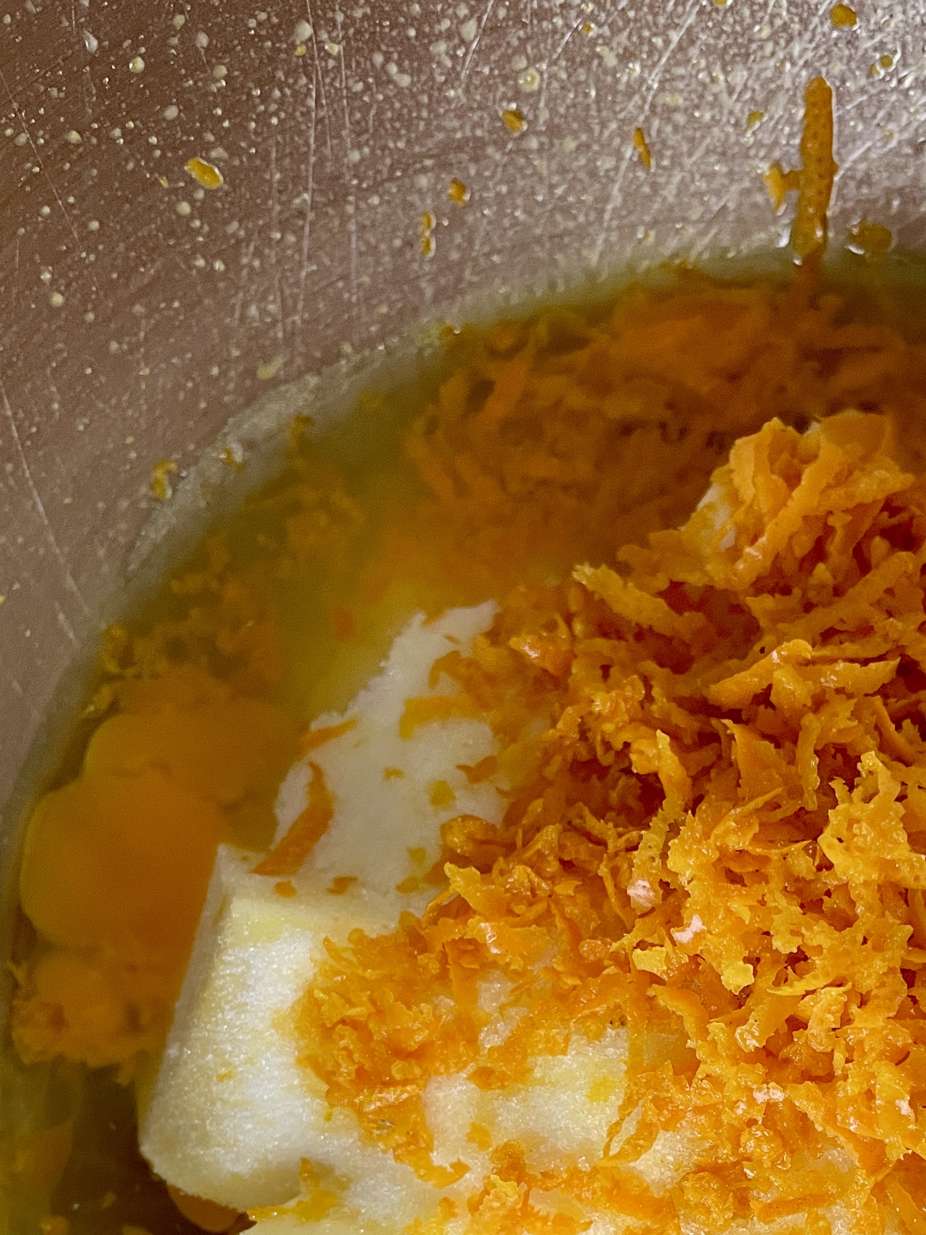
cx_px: 798
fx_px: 1641
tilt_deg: -83.3
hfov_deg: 30.4
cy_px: 1055
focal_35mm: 46
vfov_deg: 39.0
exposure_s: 1/85
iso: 125
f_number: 1.6
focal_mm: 4.2
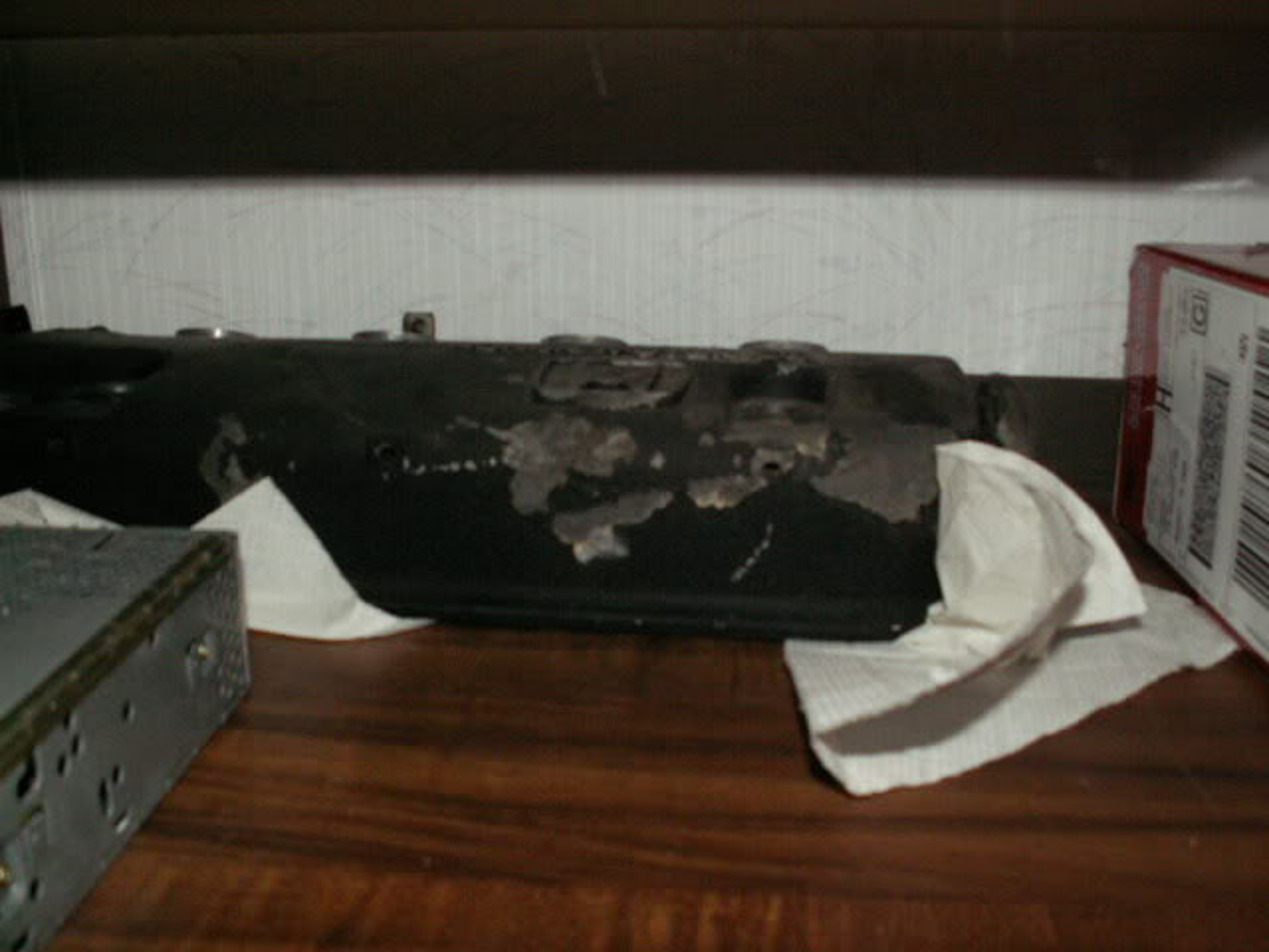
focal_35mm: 35
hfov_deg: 52.6
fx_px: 1283
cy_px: 476
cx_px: 634
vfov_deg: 40.7
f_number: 3.2
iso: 160
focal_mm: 5.86
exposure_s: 1/40
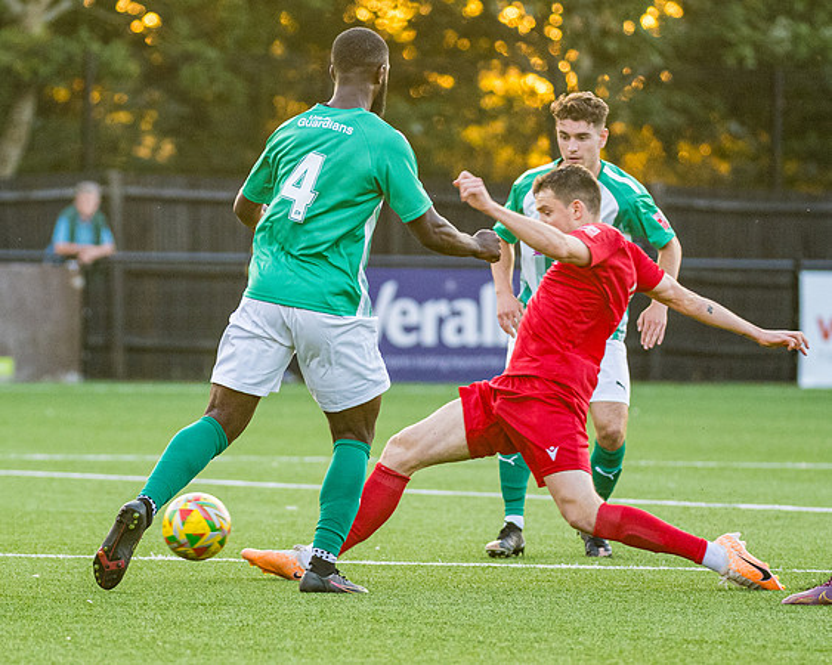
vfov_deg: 3.9
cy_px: 286
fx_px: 9643
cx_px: 278
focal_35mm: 392
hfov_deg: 4.9
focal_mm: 170
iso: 1250
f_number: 2.8
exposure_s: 1/1000
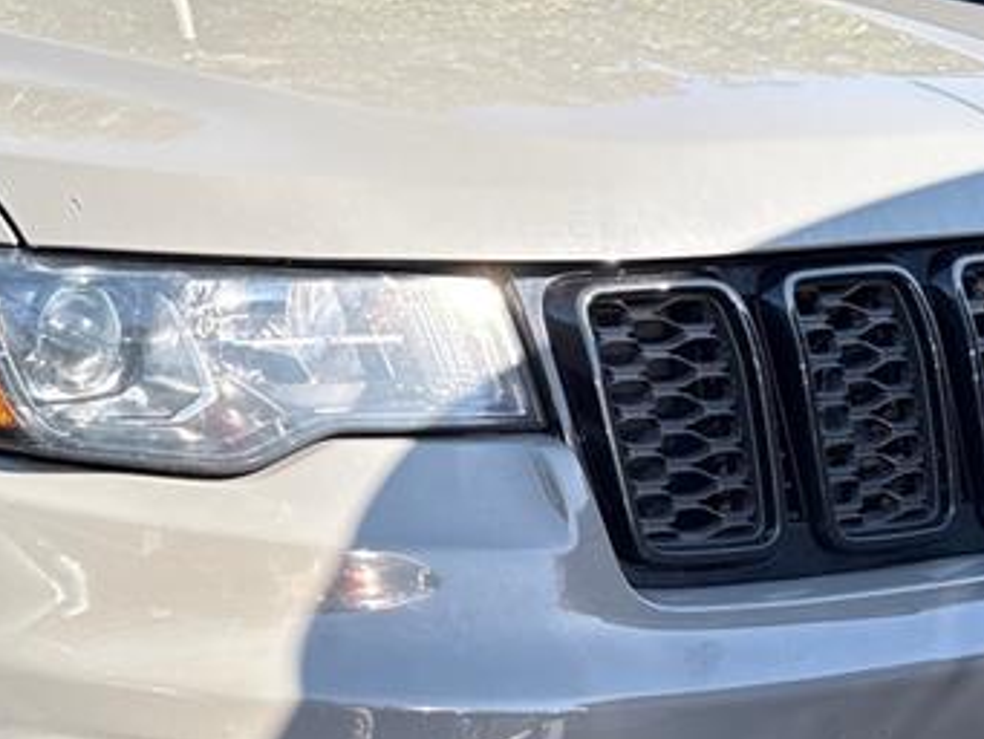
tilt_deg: -17.5
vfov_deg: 20.3
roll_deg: -4.3
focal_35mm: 72
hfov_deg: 26.4
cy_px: 569
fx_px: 2047
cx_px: 153
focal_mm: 6.76
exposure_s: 1/715
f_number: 1.78
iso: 100
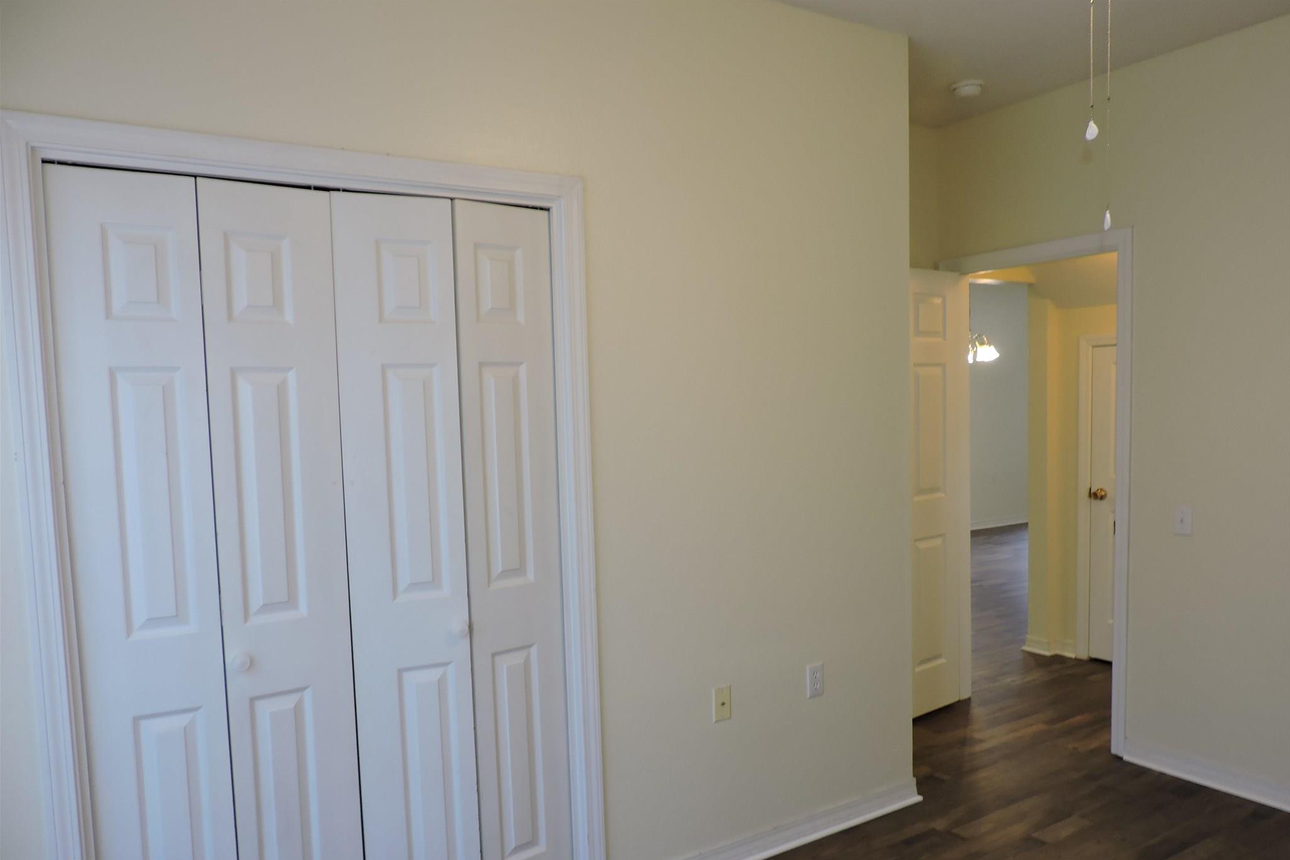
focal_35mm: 25
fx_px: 896
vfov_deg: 51.2
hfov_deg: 71.5
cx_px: 645
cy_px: 482
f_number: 3
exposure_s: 1/40
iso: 140
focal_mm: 4.3
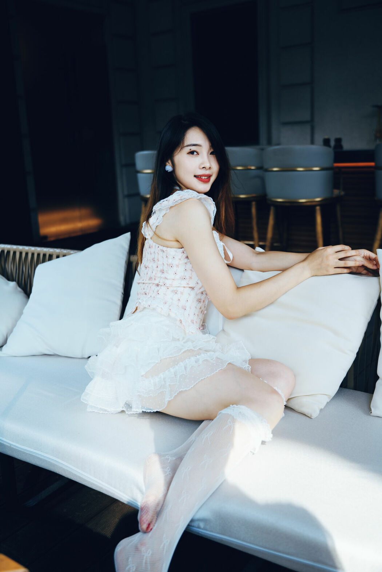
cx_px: 191
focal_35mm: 35
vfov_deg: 54.4
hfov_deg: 37.9
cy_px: 286
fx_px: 557
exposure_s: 1/200
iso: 100
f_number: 2.8
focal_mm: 35
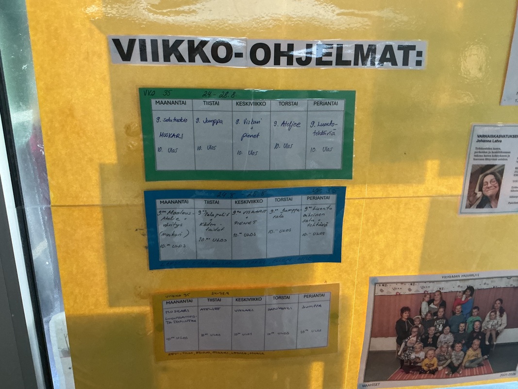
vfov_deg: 48.2
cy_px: 194
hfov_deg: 61.7
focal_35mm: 29
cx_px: 259
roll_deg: -0.5
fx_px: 434
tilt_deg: -17.7
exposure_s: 1/40
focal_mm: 3
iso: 250
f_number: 1.8
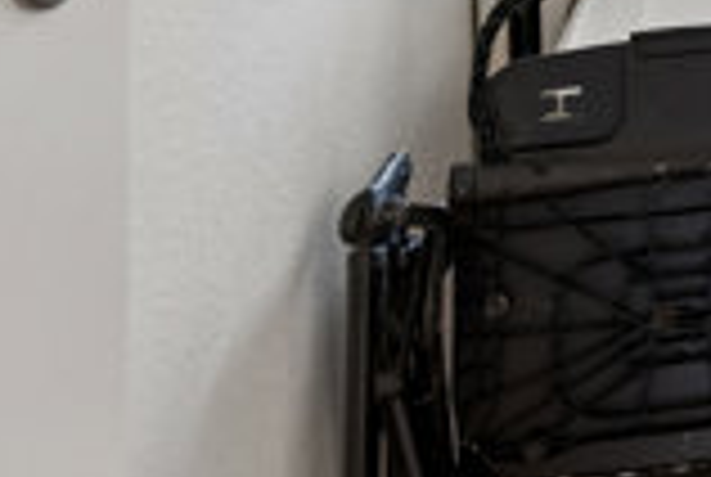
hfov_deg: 14.8
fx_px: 2172
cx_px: 1476
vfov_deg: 10.8
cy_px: -628
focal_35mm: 110
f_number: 8
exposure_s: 1/2
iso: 200
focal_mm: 14.5
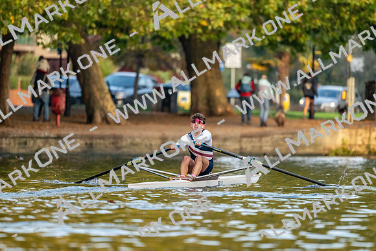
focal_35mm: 400
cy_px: 126
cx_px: 188
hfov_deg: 5.2
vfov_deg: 3.4
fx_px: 4179
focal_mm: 400
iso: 3200
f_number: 4.5
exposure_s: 1/2500
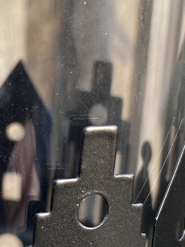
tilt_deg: -18.3
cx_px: 3
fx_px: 670
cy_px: 171
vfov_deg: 20.8
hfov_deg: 15.4
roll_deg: -1.4
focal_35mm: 94
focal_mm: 4.25
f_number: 1.8
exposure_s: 1/122
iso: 40
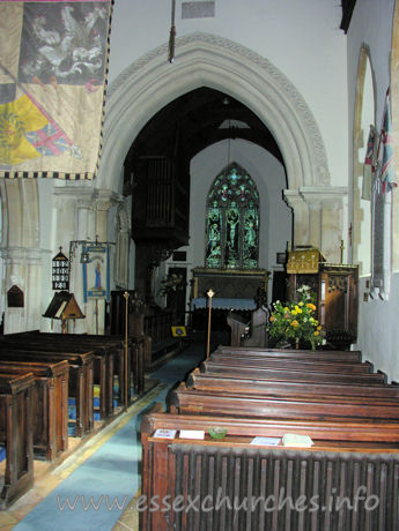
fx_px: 538
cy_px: 266
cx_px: 200
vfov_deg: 52.6
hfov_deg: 40.7
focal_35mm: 35
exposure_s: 1/60.1
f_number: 2.8
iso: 182
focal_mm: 8.9
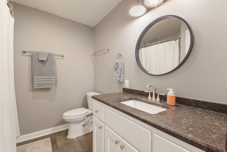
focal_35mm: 15
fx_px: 95
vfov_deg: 77.3
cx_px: 114
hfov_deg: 100.4
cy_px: 76
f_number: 8
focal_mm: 10
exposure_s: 1/2.5
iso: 400
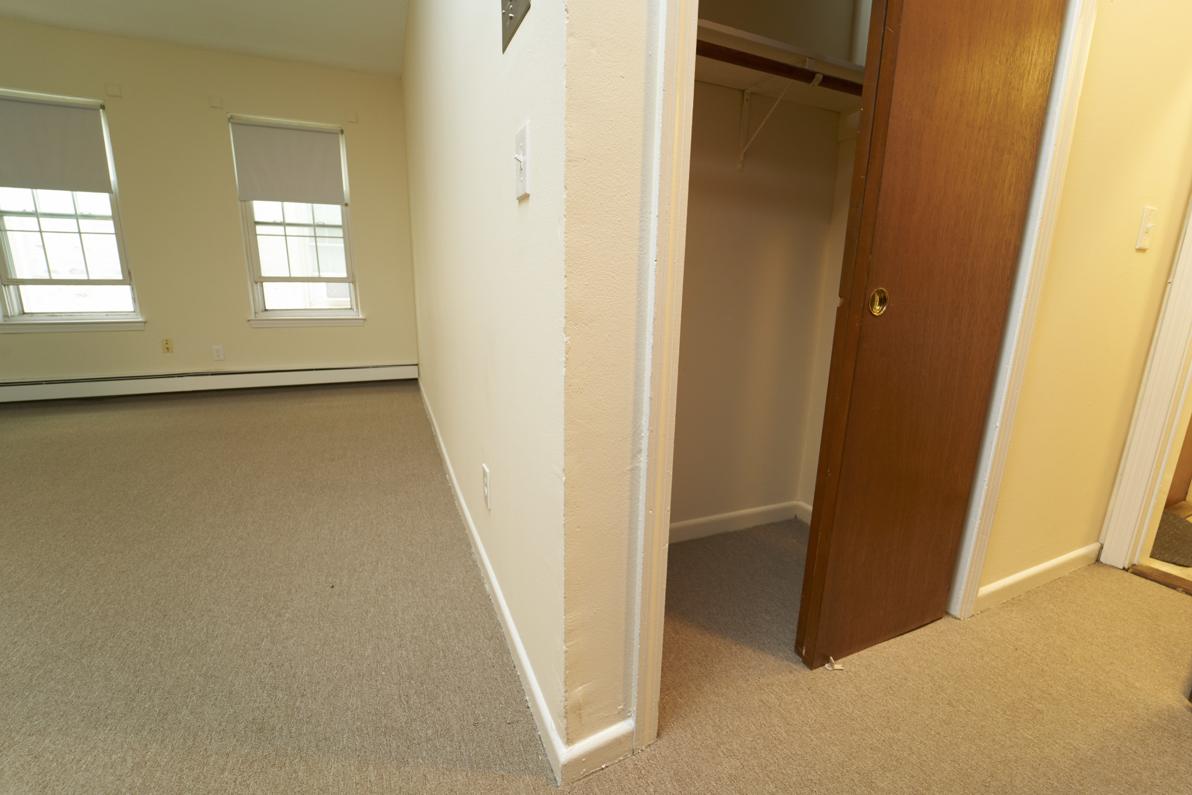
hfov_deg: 104.2
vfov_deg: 81.2
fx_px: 464
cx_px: 596
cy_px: 398
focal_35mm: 14
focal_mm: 14
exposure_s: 1/6
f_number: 7.1
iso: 320
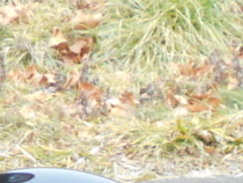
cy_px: 139
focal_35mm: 251
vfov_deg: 5.9
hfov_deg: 7.4
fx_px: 1764
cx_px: -329
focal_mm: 7.7
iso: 450
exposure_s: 1/250
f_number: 4.2
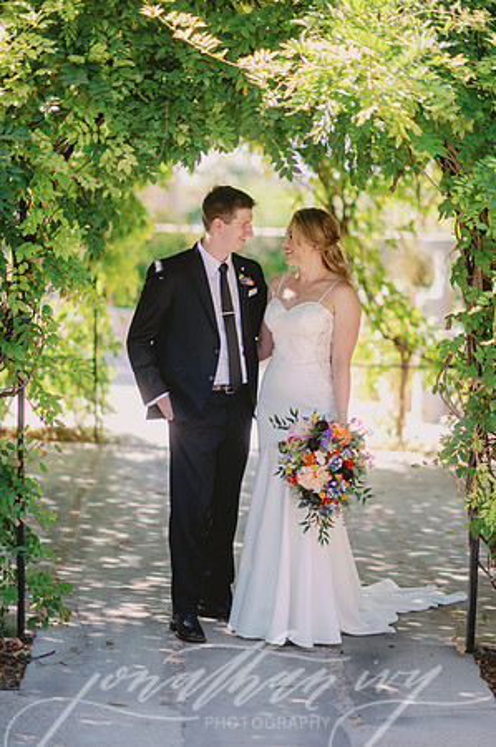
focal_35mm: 85
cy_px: 374
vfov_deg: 23.9
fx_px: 1761
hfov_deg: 16.0
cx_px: 248
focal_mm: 85
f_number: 1.6
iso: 160
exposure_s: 1/1250
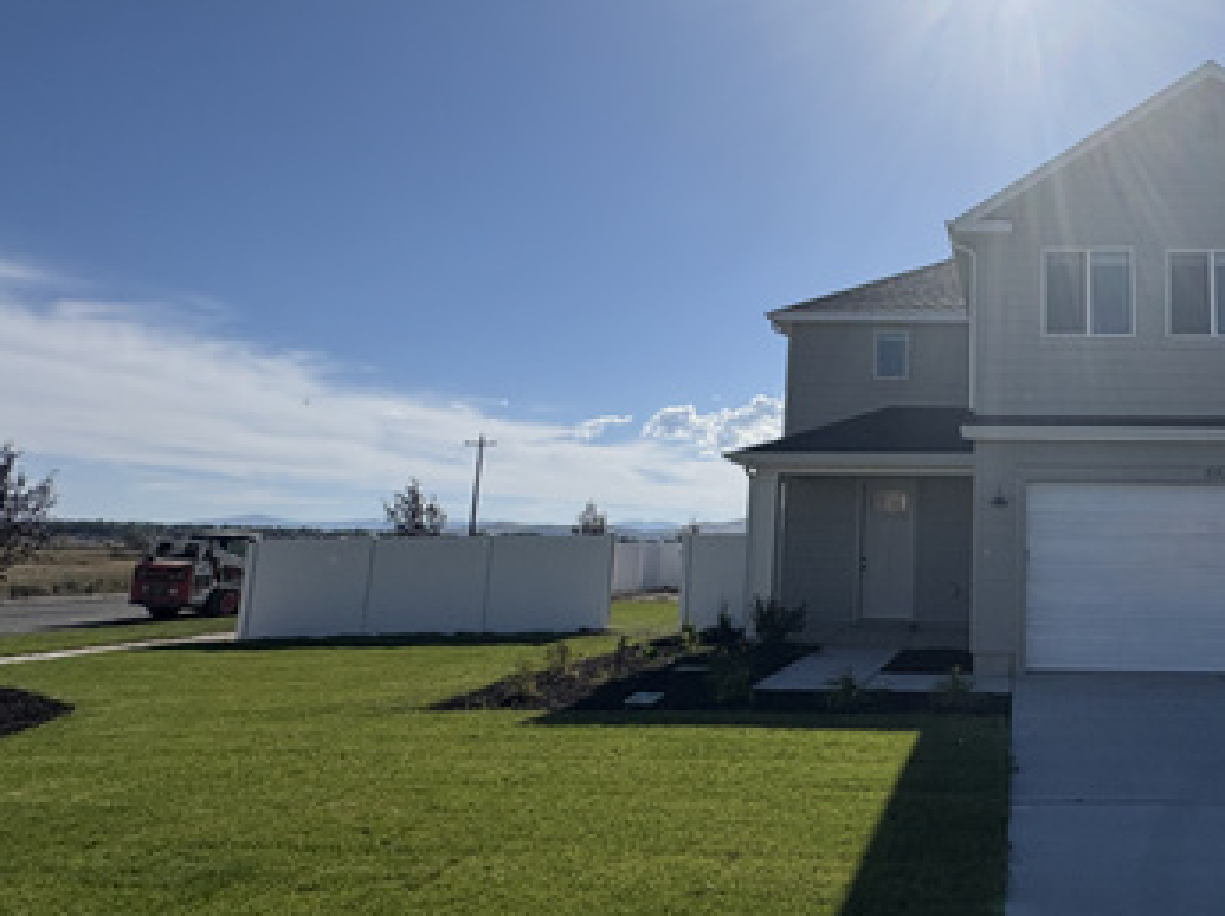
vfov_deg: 52.9
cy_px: 408
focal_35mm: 26
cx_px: 1008
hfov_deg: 60.9
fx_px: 919
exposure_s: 1/5263
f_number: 2.2
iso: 50
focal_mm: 2.22
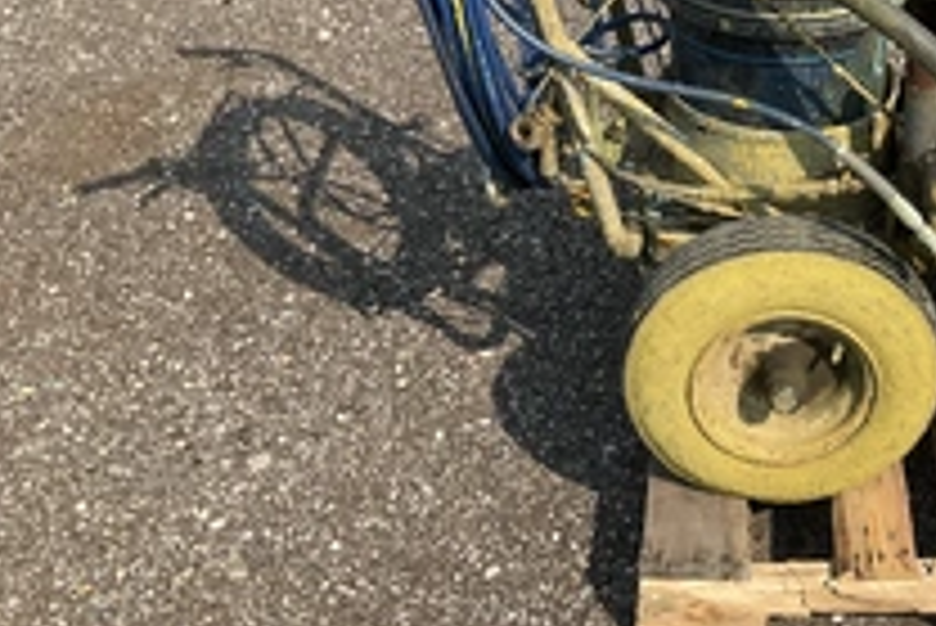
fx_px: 1509
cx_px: 878
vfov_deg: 23.1
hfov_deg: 32.4
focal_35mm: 58
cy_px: 126
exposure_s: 1/1279
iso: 25
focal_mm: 3
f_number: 1.8
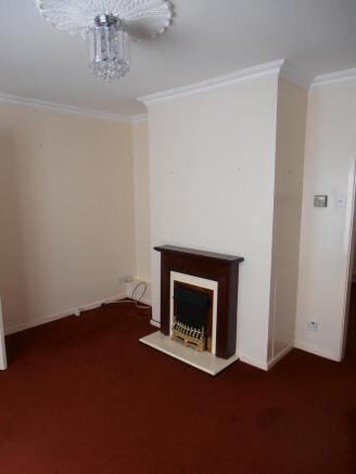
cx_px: 178
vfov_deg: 71.6
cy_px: 237
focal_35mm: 24
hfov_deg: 56.8
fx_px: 329
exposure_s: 1/60
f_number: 3
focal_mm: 4.2
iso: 80
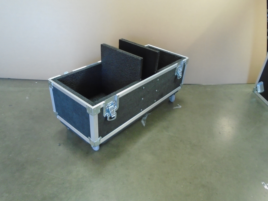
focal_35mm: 26
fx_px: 201
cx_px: 134
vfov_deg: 53.1
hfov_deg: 67.3
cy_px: 100
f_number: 3.2
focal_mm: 4.6
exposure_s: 1/30
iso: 400
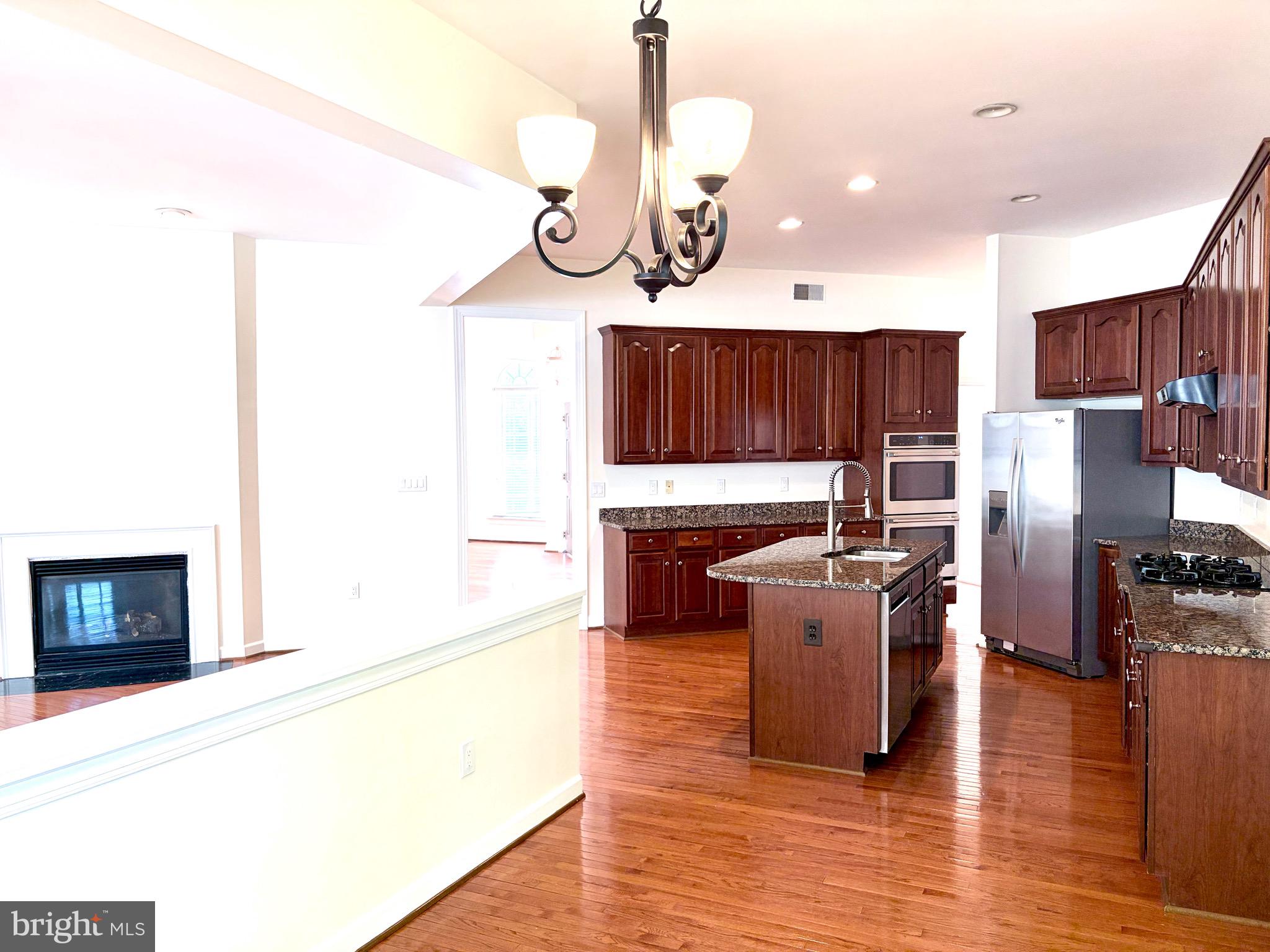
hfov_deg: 67.3
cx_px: 635
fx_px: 954
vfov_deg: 53.1
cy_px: 476
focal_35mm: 26
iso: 125
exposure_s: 1/120
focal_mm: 5.96
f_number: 1.6
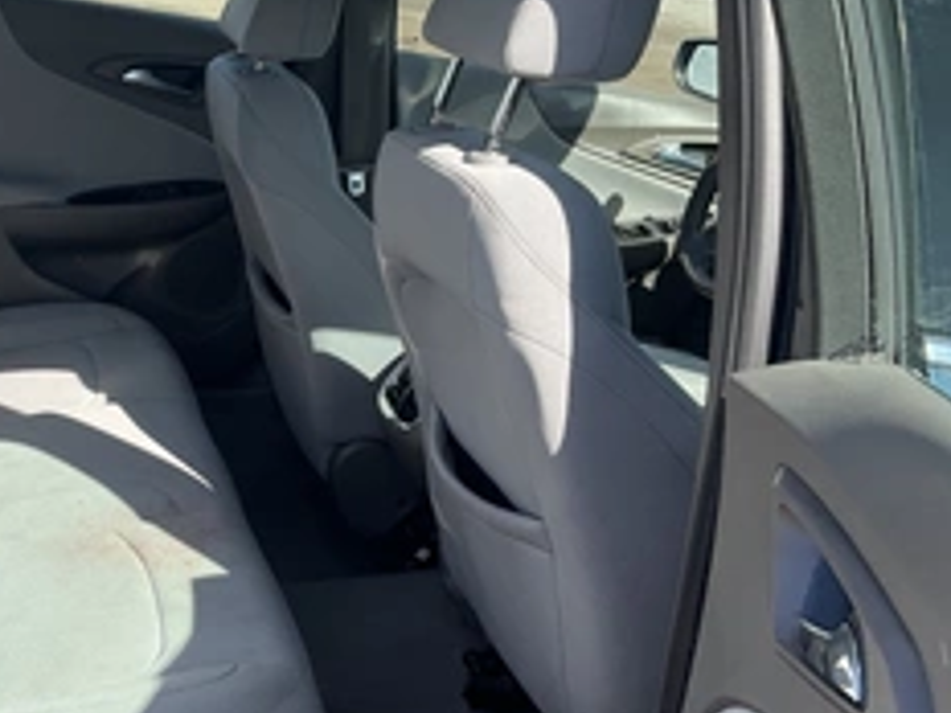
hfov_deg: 36.3
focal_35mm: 50
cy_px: 389
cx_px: 135
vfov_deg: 29.1
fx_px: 1374
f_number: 1.8
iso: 25
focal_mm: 3
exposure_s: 1/642
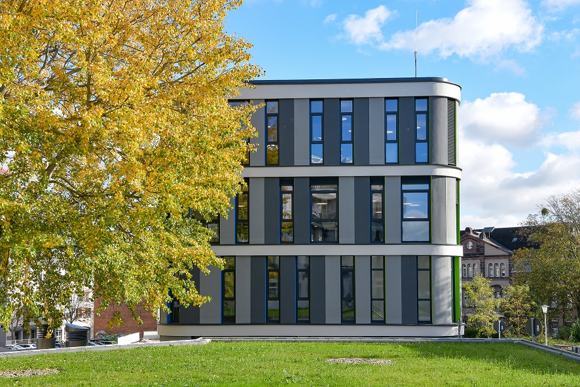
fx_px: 741
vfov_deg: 29.3
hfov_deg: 42.7
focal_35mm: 46
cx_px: 290
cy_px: 194
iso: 400
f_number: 14
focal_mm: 46
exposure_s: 1/125
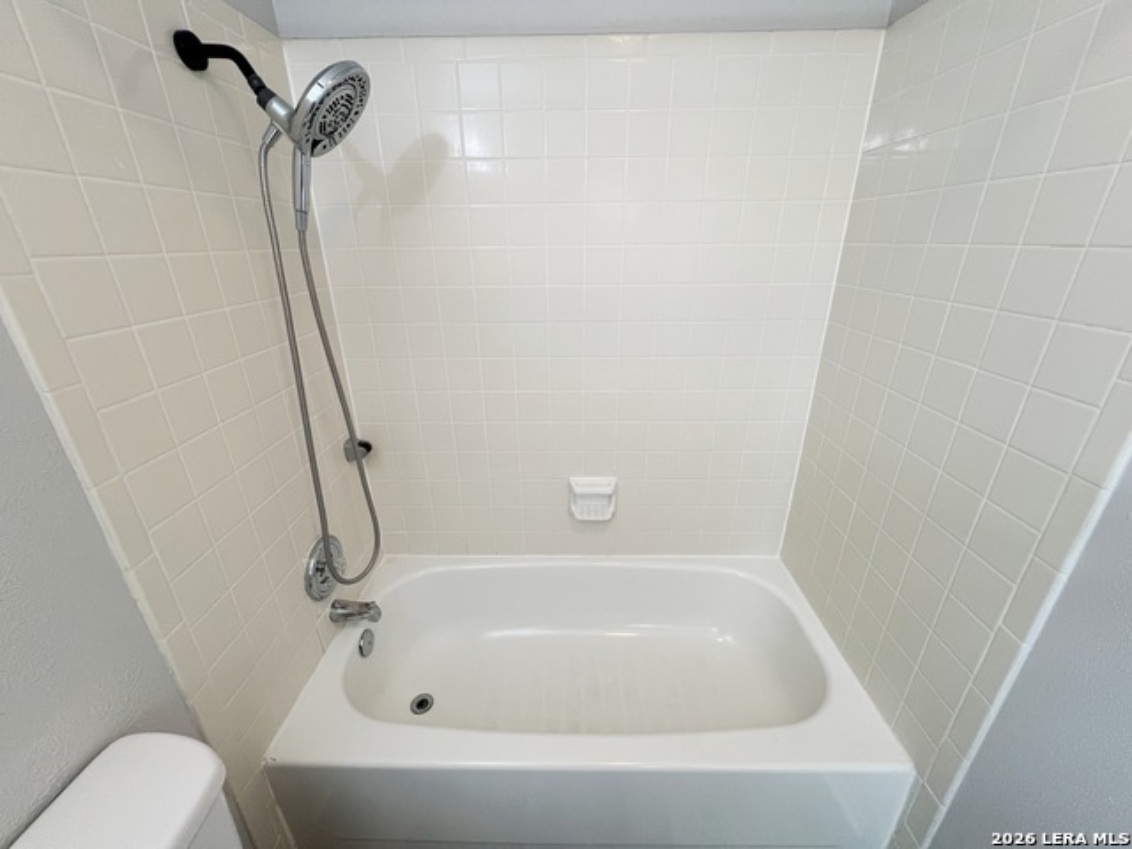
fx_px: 425
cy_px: 424
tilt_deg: -23.4
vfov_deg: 89.9
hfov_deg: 106.2
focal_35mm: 13
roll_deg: -0.2
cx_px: 566
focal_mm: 1.57
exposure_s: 1/60
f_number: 1.8
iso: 160
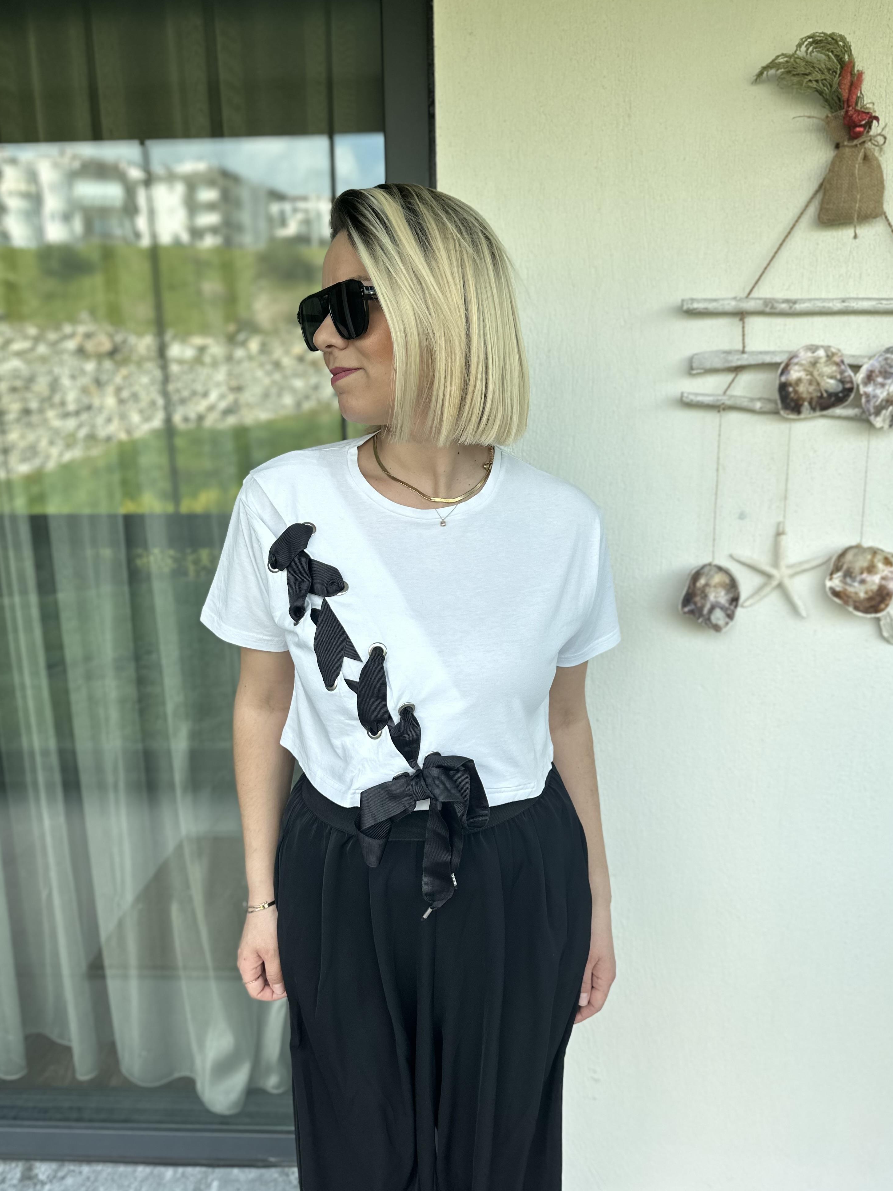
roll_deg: +1.2
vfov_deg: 69.4
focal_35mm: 25
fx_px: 860
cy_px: 602
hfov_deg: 54.9
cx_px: 453
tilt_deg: -11.3
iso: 80
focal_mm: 6.86
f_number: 1.78
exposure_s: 1/477
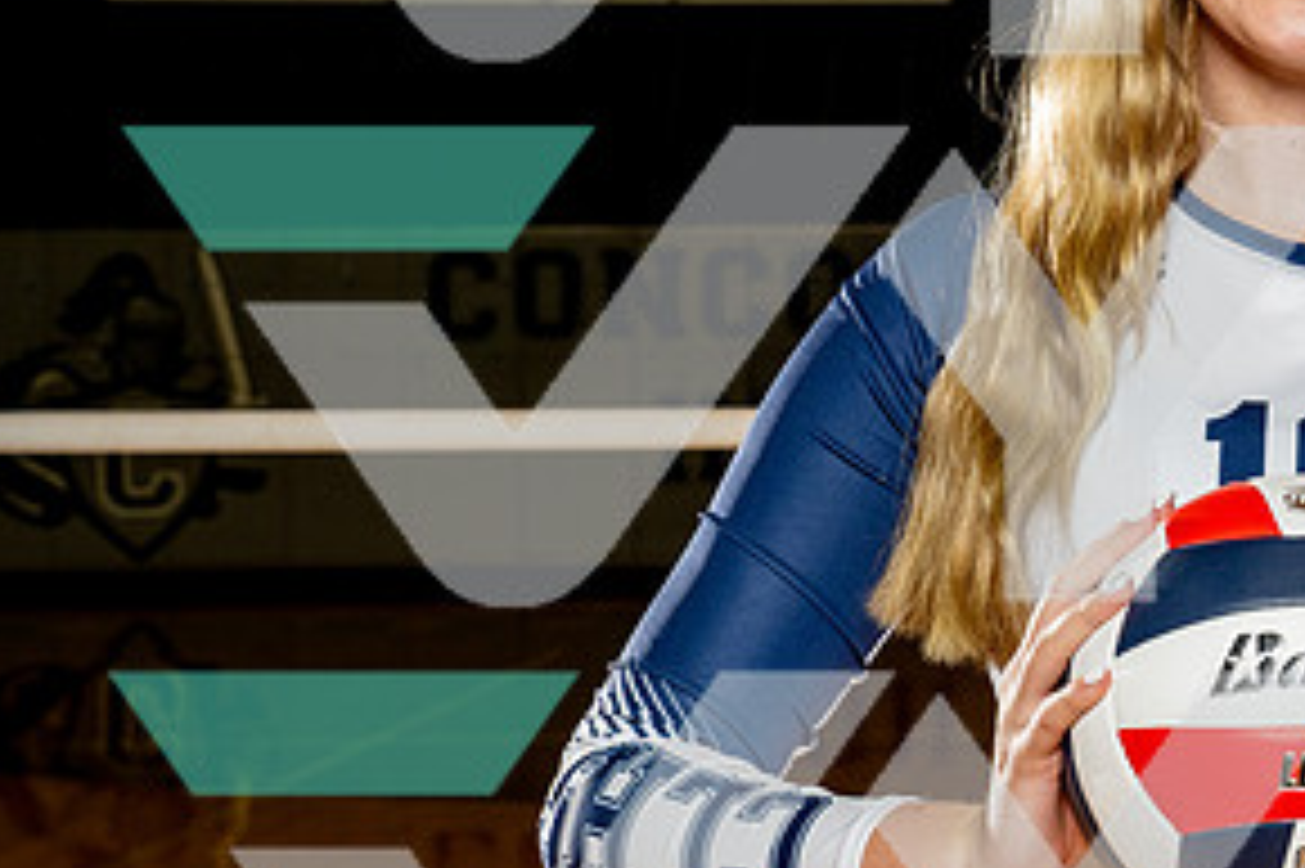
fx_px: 4384
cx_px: 1249
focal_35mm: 121
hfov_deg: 16.6
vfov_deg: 11.3
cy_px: 359
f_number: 8
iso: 1000
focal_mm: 58
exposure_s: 1/250
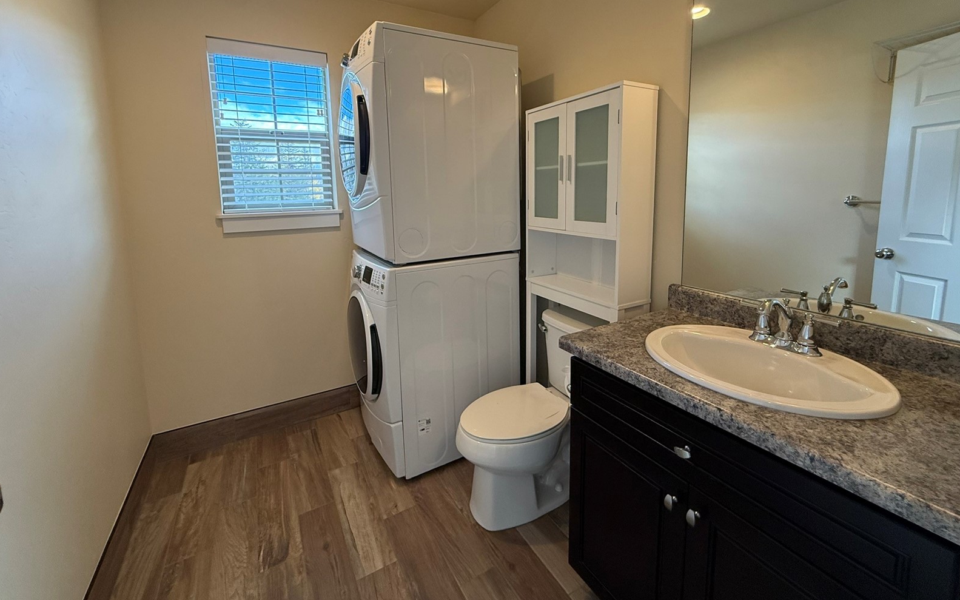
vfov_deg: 73.9
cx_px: 477
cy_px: 238
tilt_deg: -5.8
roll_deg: +1.0
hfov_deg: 101.5
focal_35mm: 15
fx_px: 392
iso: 200
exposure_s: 1/120
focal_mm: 2.22
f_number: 2.2
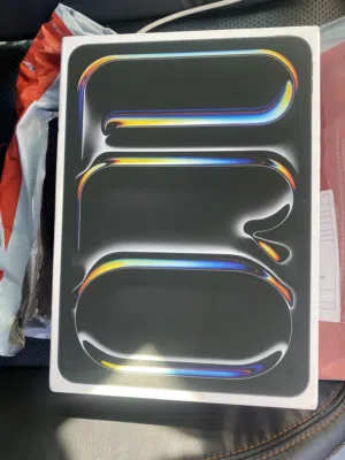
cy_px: 230
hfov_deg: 53.1
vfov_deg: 67.3
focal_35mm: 26
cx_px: 172
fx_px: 346
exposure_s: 1/121
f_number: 1.8
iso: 64
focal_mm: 4.25
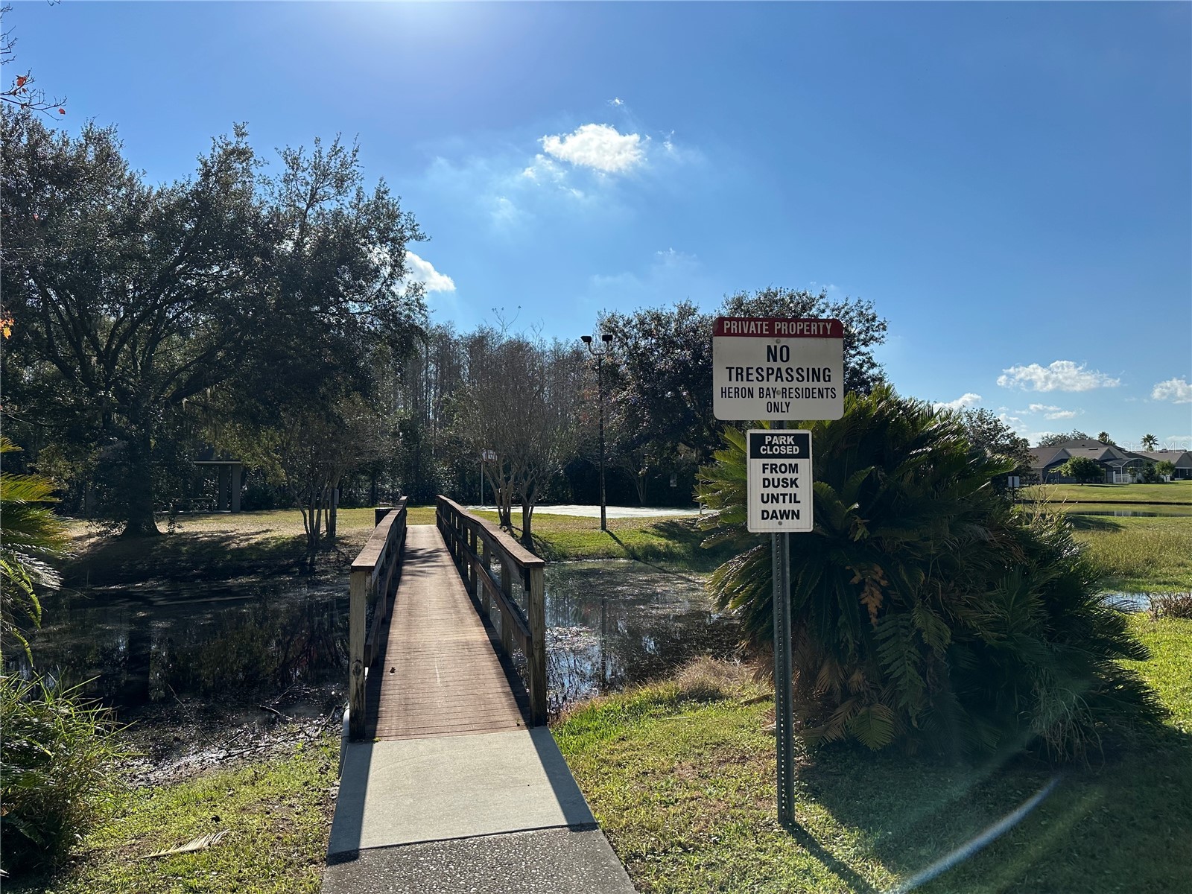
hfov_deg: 71.6
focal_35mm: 24
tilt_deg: +2.0
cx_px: 596
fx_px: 826
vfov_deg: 56.8
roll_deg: +1.3
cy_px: 447
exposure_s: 1/8197
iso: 80
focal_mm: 6.86
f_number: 1.78
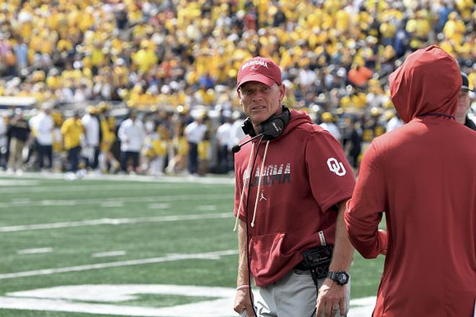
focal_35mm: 174
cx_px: 238
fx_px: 2299
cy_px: 158
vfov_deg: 7.9
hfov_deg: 11.8
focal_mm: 116
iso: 200
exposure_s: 1/800
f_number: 4.5
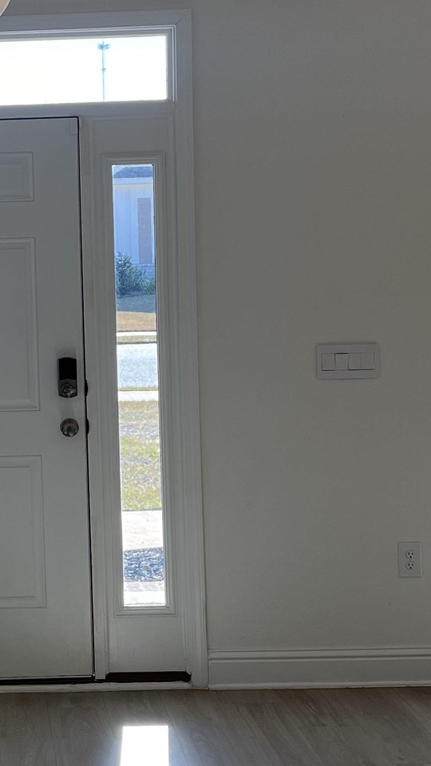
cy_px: 303
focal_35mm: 68
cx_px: -26
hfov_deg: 17.2
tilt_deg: -1.7
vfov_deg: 30.9
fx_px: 1382
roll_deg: +2.3
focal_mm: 5.7
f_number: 1.5
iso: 50
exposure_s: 1/528
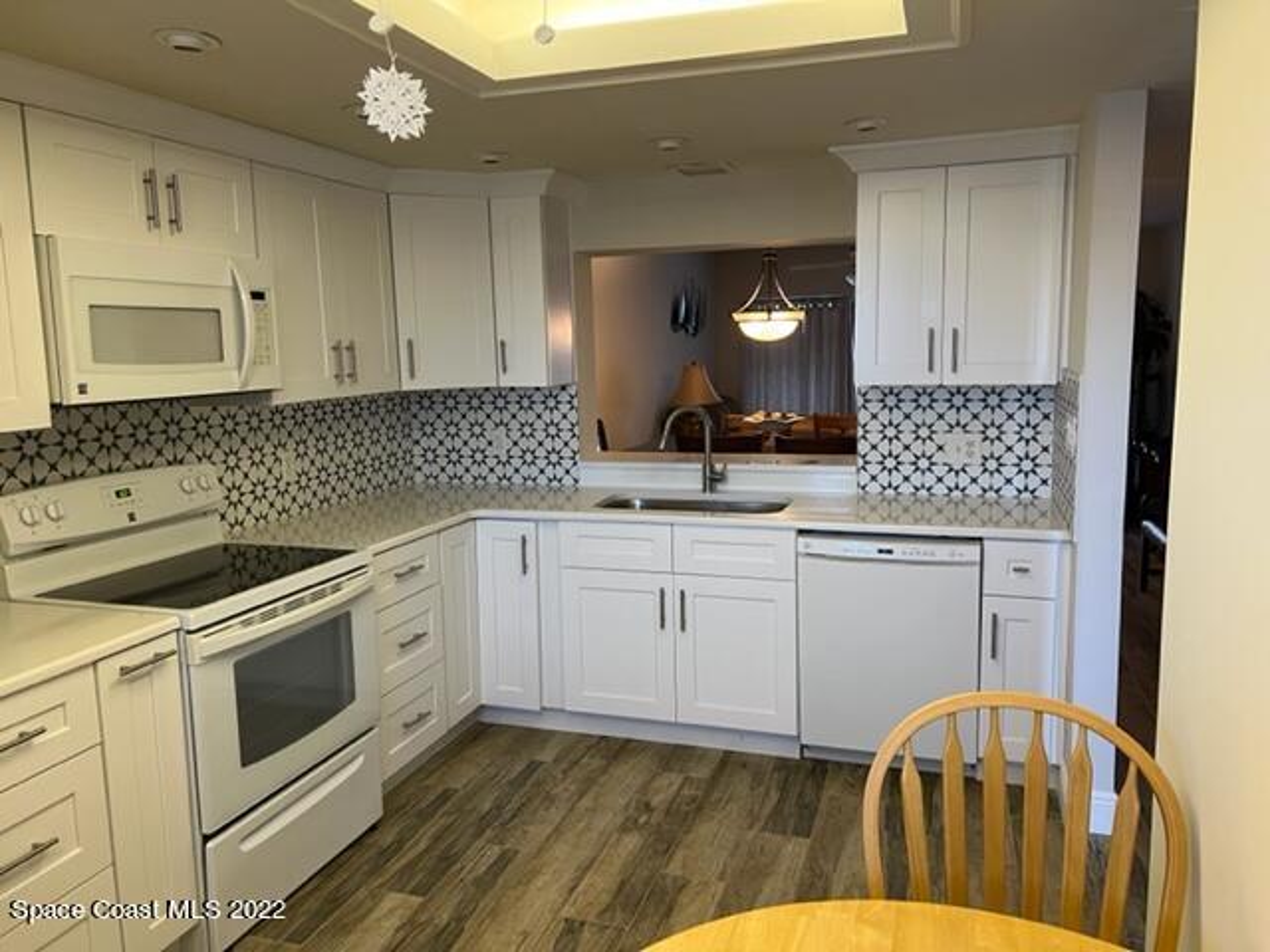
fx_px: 954
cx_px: 635
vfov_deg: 53.1
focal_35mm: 26
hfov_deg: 67.3
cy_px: 476
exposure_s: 1/60
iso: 100
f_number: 1.5
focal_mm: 5.7
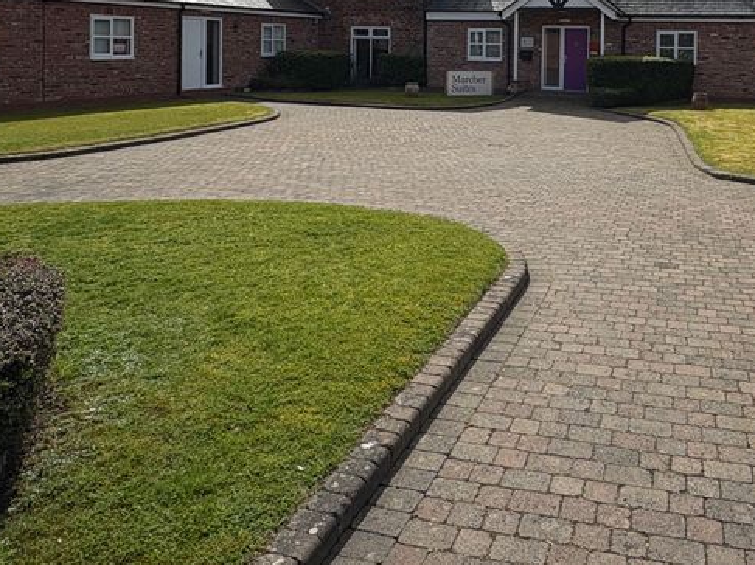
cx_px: 522
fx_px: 698
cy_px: 60
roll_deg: -0.8
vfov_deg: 40.8
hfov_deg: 55.3
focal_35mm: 32
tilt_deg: -0.5
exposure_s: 1/3717
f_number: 2.2
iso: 50
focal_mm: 2.22
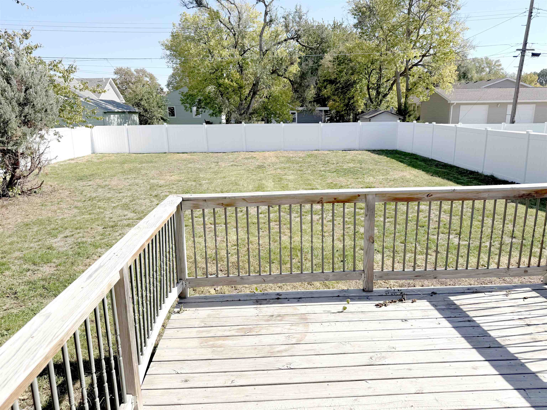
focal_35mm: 24
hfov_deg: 71.6
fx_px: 379
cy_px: 205
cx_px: 274
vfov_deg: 56.8
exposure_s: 1/4405
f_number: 1.78
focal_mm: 6.76
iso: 80
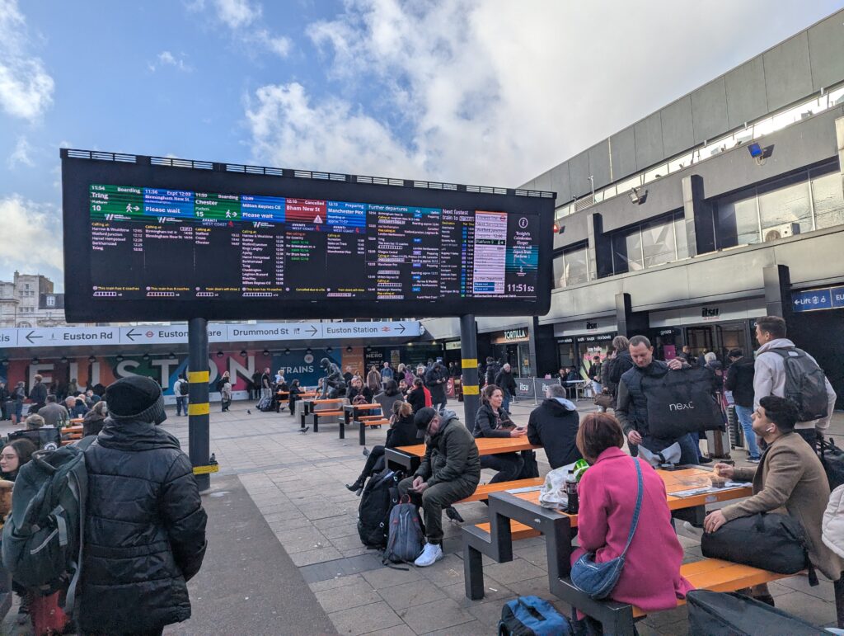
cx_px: 422
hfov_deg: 71.5
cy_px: 318
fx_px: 586
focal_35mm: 24
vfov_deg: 56.9
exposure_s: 1/2833
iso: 52
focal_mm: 6.81
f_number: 1.85
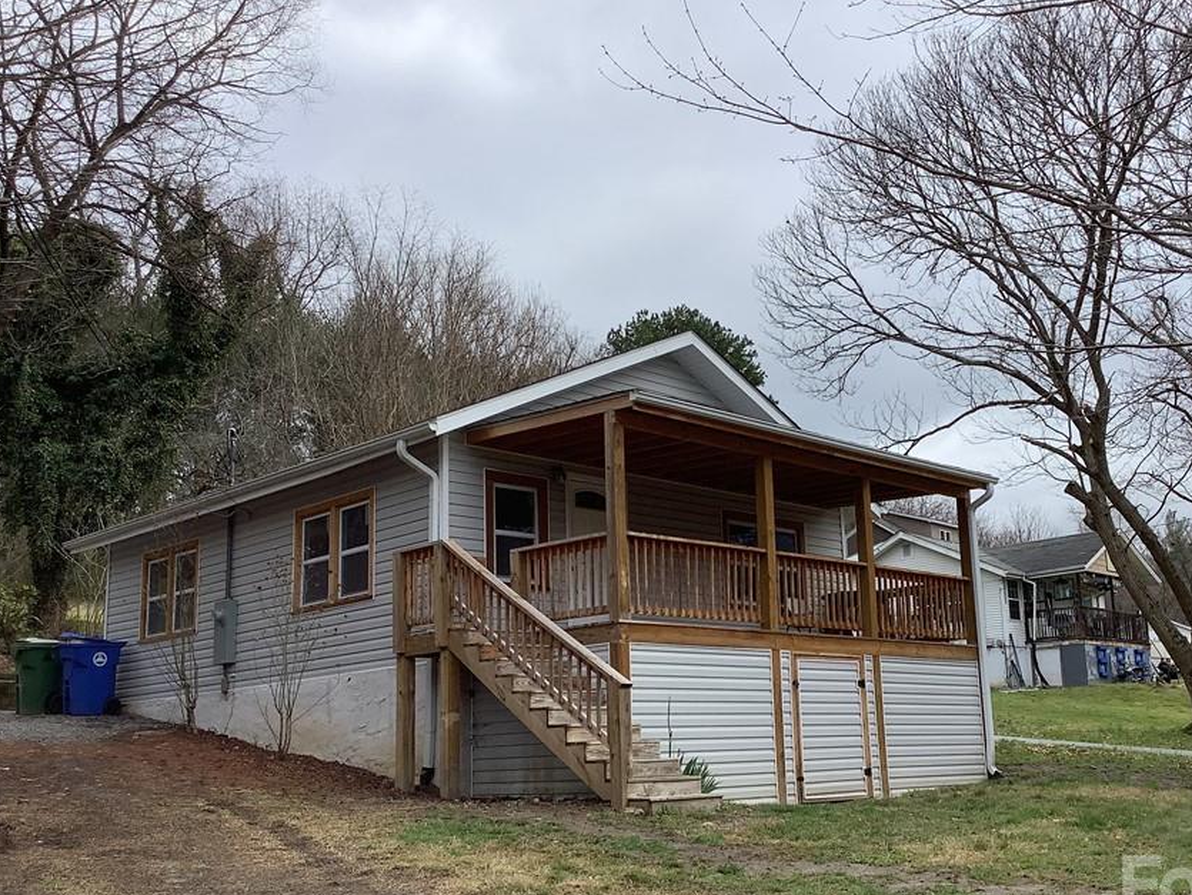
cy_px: 514
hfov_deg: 48.8
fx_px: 1309
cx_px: 678
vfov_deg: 37.7
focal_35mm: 38
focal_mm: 3.3
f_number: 2.4
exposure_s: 1/679
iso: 25
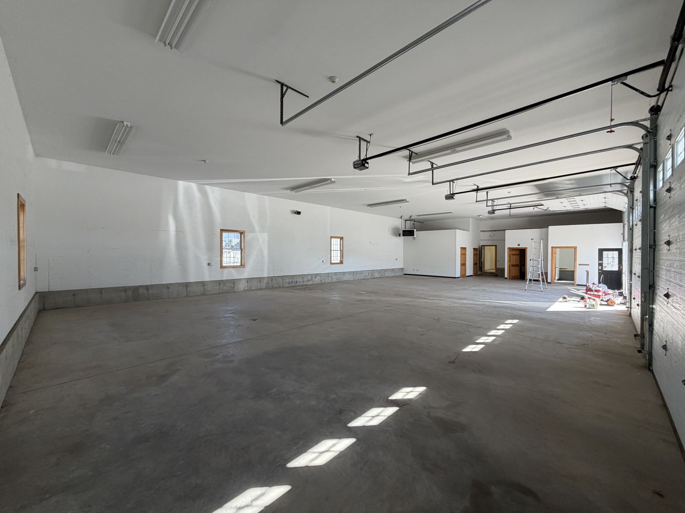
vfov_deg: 85.7
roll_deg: -0.5
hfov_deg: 102.1
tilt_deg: +1.1
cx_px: 342
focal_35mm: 14
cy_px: 256
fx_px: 277
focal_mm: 2.22
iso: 125
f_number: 2.2
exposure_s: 1/121
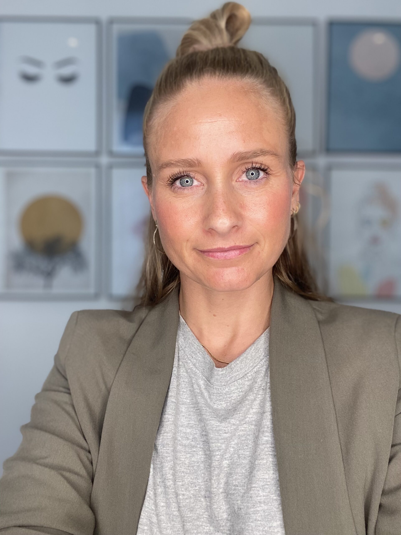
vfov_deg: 60.0
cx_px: 200
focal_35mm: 30
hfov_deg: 46.8
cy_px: 268
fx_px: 463
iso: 64
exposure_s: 1/100
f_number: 2.2
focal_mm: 2.71
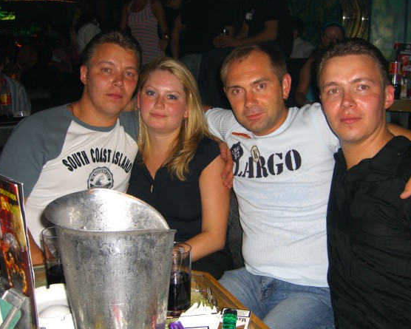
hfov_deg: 45.8
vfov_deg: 37.3
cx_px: 217
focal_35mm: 40
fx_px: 487
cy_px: 164
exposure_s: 1/60
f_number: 2.8
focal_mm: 7.9
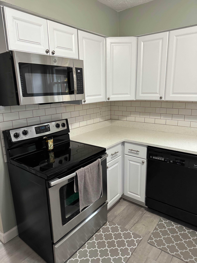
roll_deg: +1.0
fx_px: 182
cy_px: 132
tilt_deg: -12.7
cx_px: 98
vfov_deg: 71.6
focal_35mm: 24
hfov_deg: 56.8
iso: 500
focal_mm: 6.86
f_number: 1.78
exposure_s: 1/60
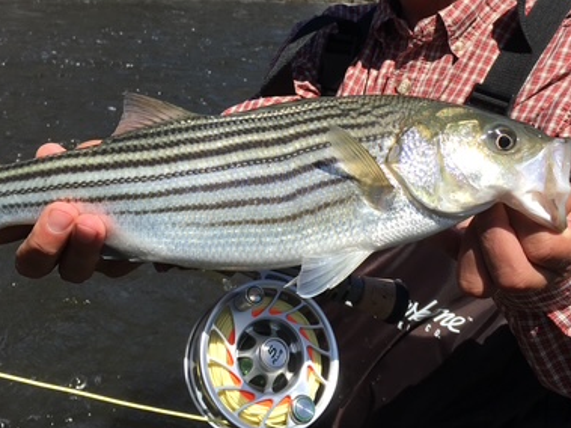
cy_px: 95
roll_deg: -2.8
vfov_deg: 29.1
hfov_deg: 38.9
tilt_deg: -6.2
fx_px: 808
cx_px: 321
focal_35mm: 49
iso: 25
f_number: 2.2
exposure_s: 1/1748
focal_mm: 4.15
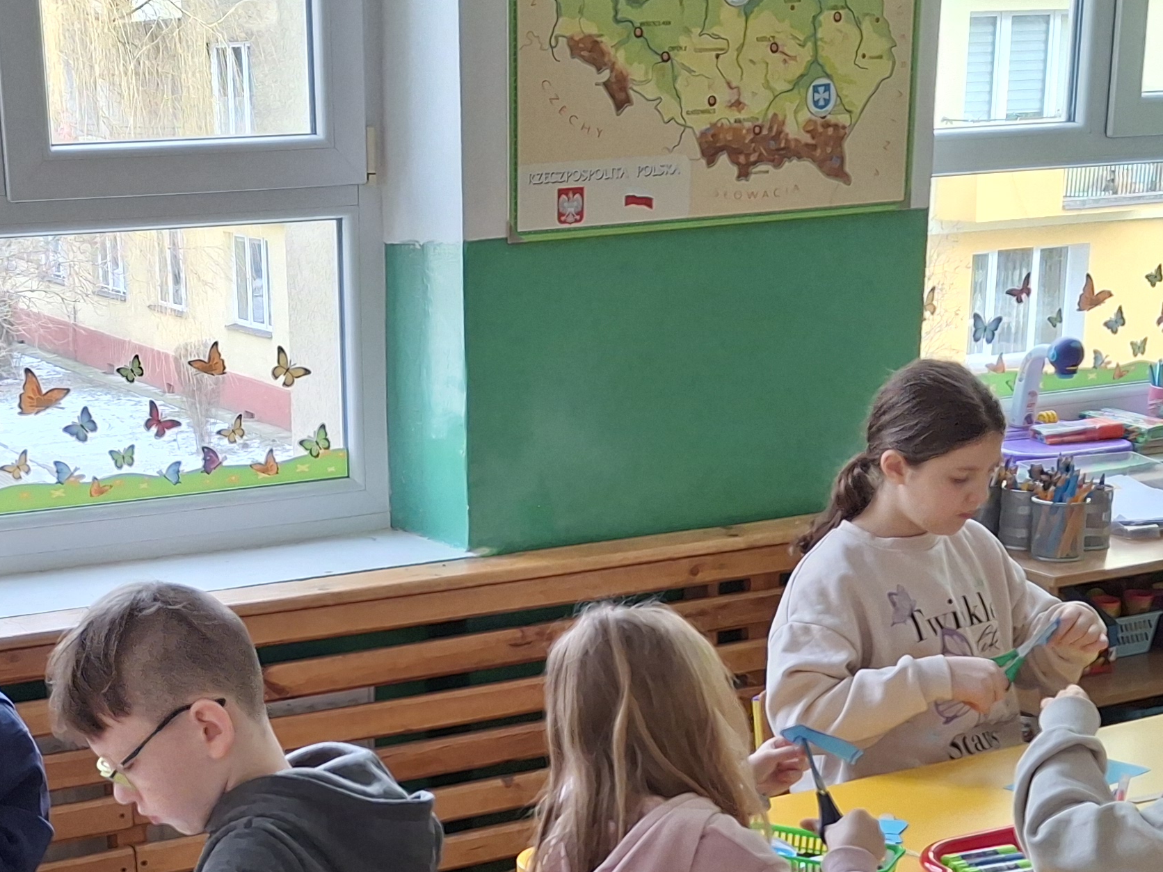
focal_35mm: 61
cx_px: 337
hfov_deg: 31.3
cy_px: 727
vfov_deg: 23.6
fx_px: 2049
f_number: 1.8
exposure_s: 1/100
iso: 125
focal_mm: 4.69
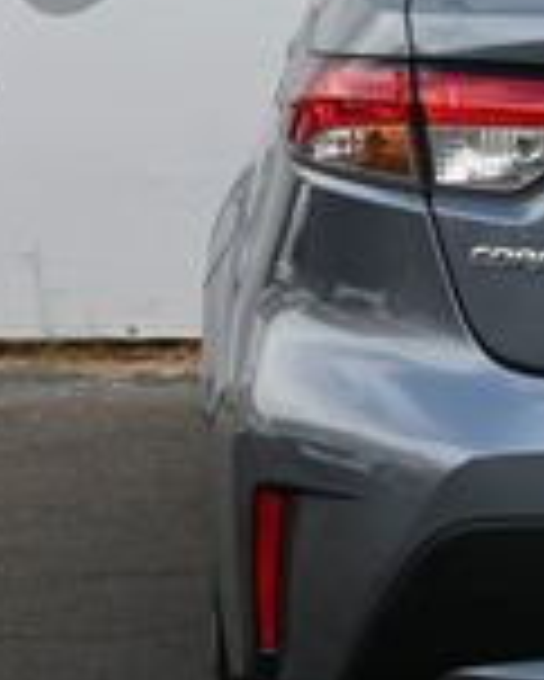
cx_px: 976
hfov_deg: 6.1
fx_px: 5046
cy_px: 101
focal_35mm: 251
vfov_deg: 7.7
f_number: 5.6
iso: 220
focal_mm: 42
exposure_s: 1/250
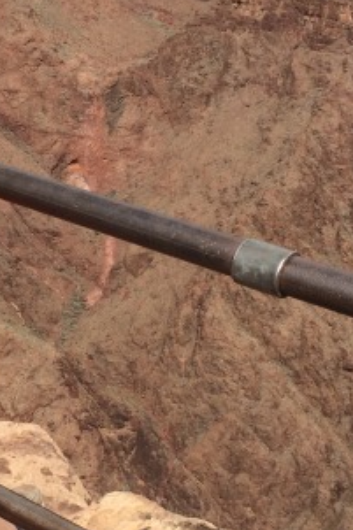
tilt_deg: -27.9
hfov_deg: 16.8
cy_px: 351
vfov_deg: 25.3
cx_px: 33
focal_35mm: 80
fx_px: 1178
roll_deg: +0.1
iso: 32
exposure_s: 1/1953
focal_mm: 4.15
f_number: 2.2
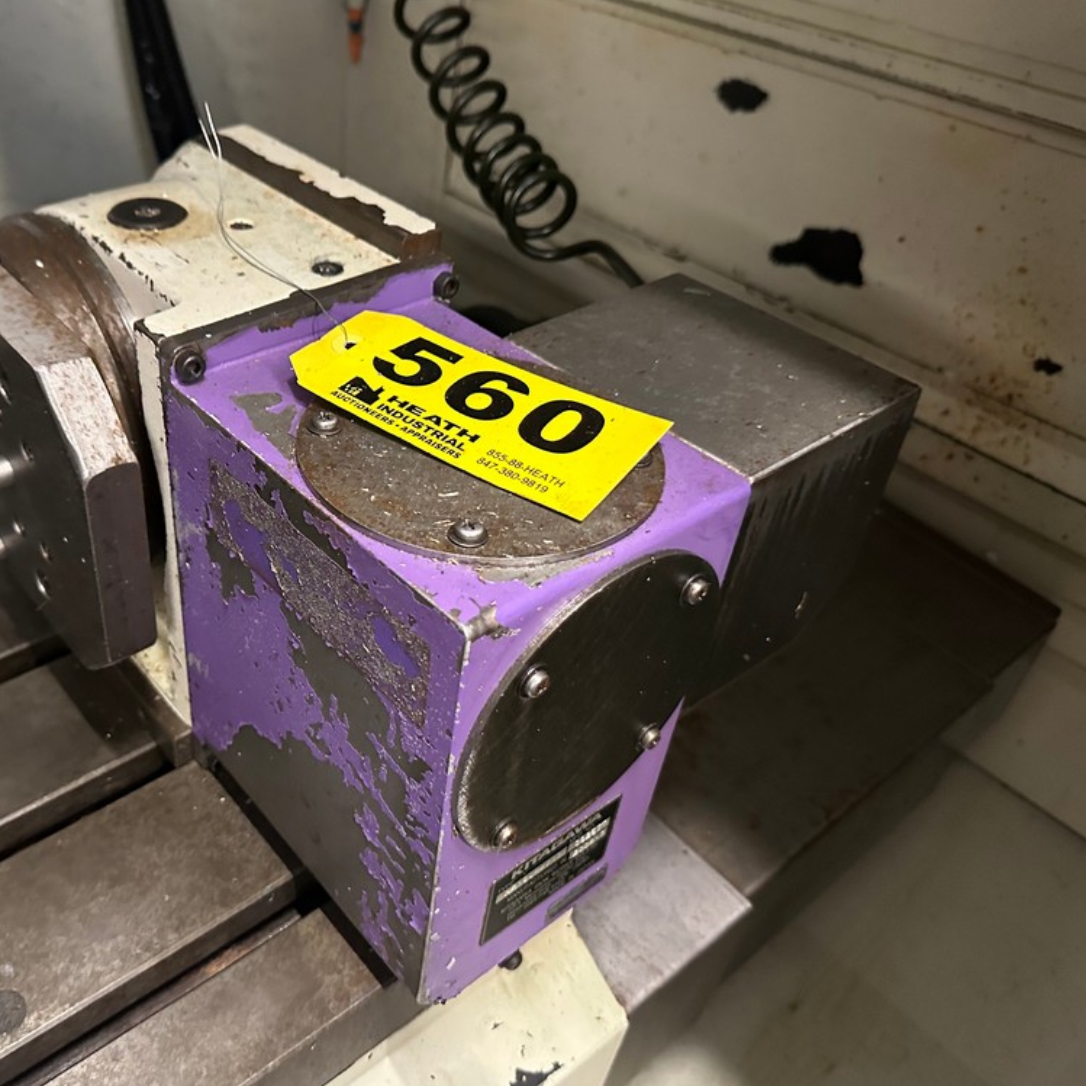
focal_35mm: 29
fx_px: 1029
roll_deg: -3.8
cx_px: 371
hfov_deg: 54.6
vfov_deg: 55.6
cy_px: 544
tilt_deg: -38.9
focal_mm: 6.86
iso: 1000
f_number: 1.78
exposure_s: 1/40
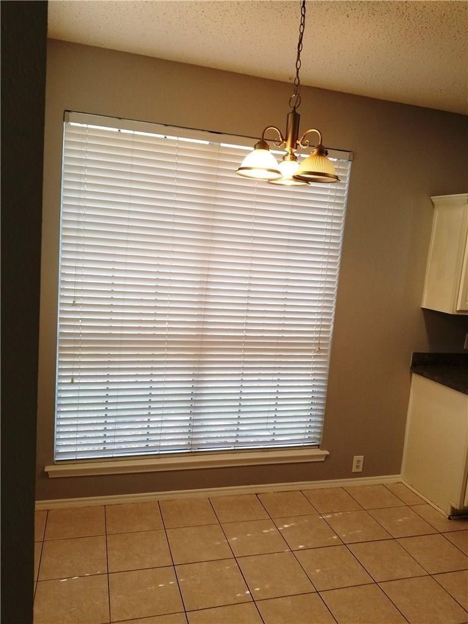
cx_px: 234
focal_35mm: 26
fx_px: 469
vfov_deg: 67.3
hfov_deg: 53.1
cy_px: 312
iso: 100
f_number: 1.7
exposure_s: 1/60
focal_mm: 4.3
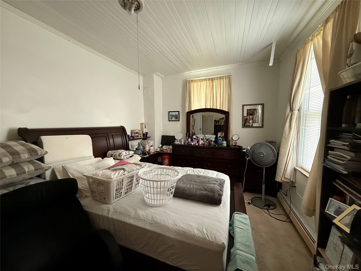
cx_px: 180
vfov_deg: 85.7
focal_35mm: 14
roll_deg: +0.7
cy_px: 136
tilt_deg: -3.7
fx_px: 146
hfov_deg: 102.1
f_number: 2.2
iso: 640
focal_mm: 2.22
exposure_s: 1/60
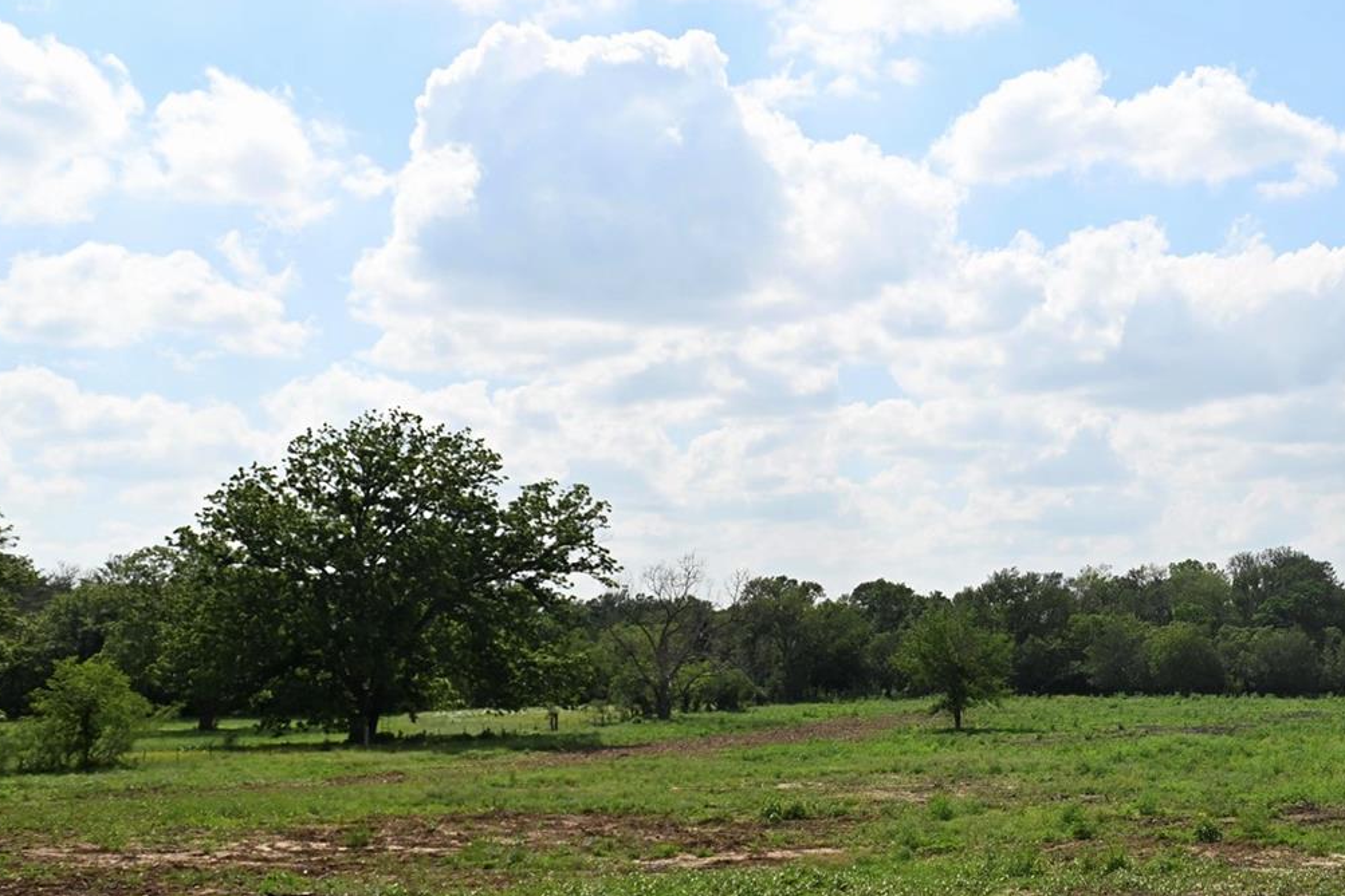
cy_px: 421
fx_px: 1831
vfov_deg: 27.5
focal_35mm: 49
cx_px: 1267
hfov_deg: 37.1
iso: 320
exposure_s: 1/3200
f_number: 5
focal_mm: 24
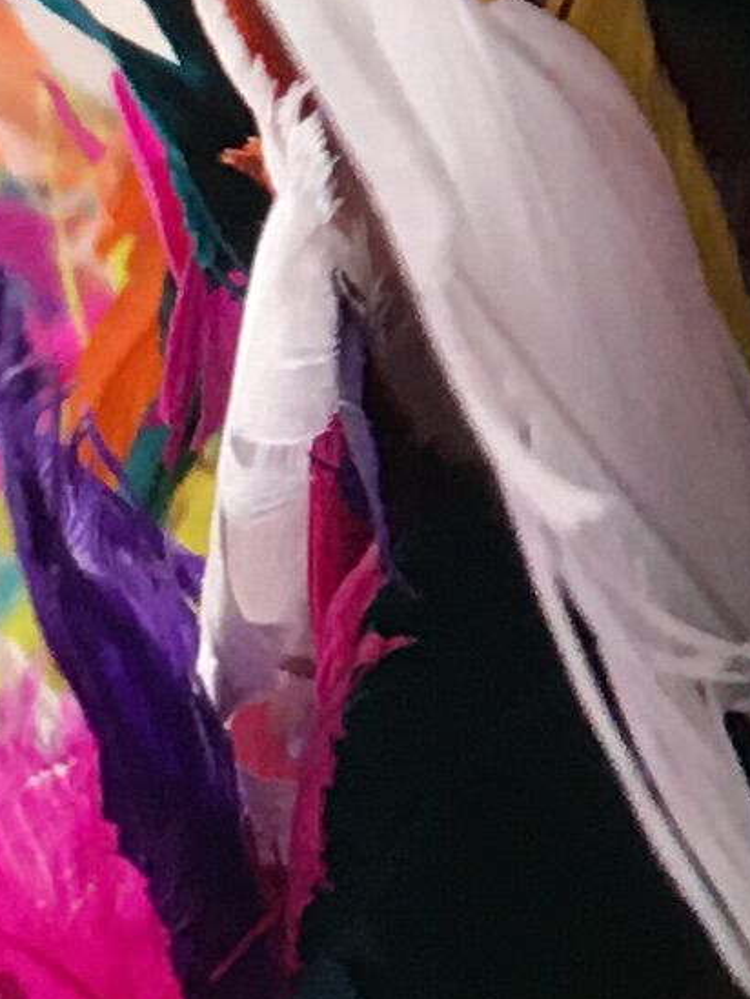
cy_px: -782
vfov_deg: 8.9
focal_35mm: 213
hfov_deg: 6.5
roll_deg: +3.8
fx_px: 6151
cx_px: 1953
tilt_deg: +12.3
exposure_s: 1/33
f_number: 2.2
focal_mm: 4.15
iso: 64
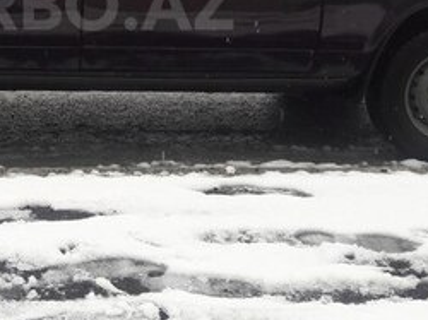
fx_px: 914
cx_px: 58
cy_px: 4
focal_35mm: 74
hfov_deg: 25.7
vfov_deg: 19.3
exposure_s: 1/310
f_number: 1.9
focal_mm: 3.7
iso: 40
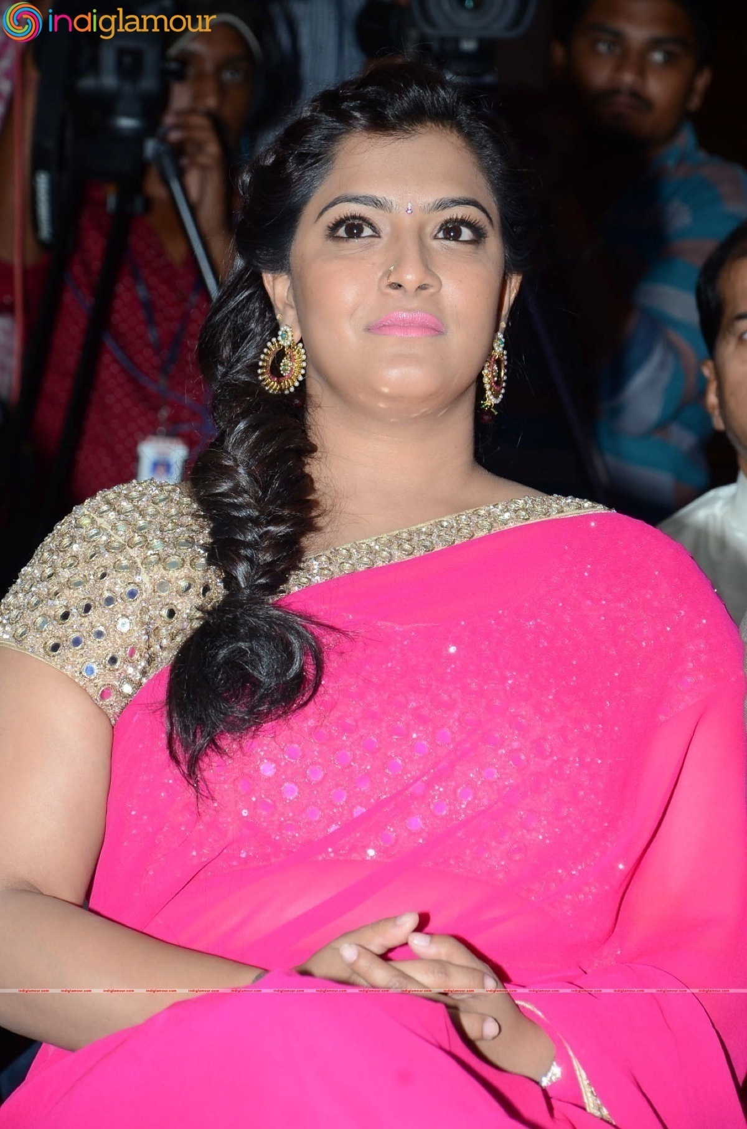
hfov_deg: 8.7
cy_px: 564
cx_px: 374
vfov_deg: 13.1
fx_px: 4926
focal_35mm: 158
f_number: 6.3
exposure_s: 1/125
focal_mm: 105
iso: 500
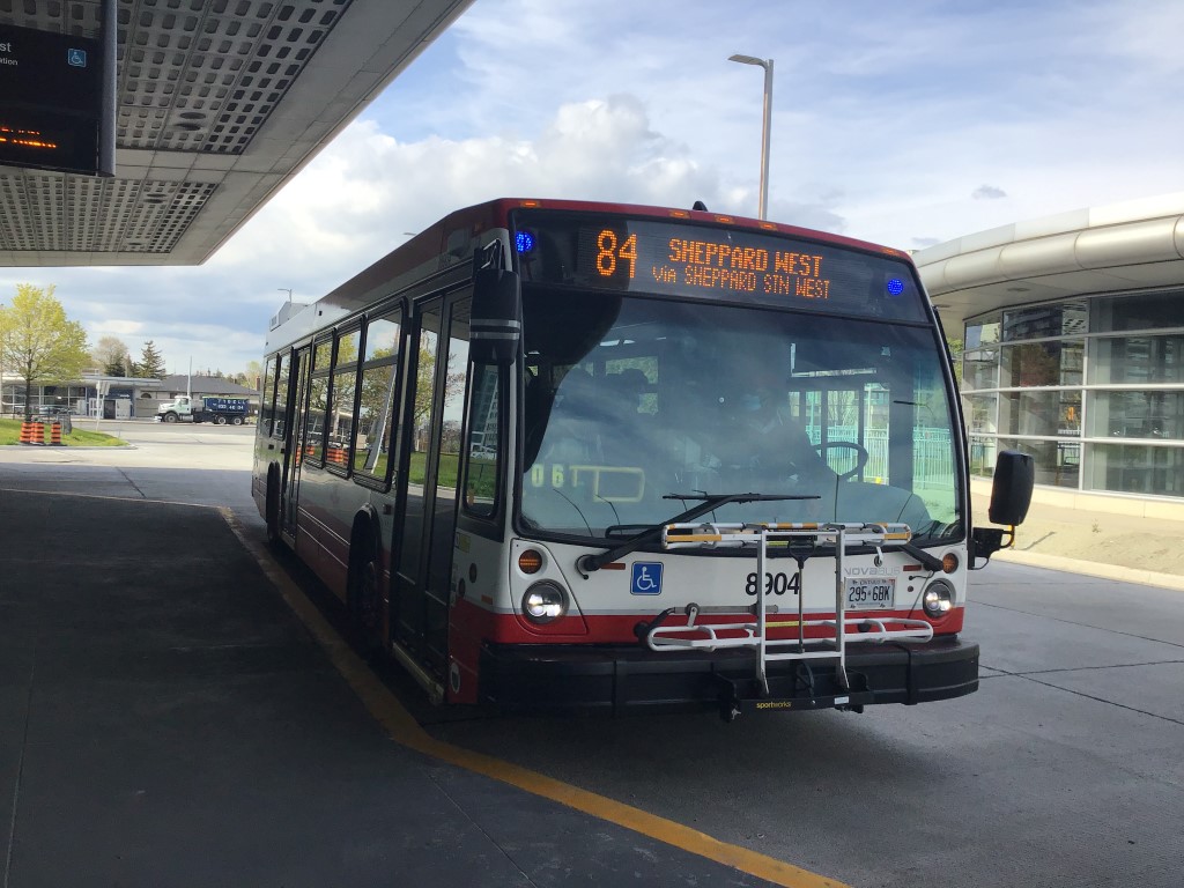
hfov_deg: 58.4
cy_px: 444
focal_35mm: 31
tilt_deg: -2.9
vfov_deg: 45.4
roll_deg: -4.8
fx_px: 1060
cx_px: 592
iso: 25
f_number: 2.4
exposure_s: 1/840
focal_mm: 3.3
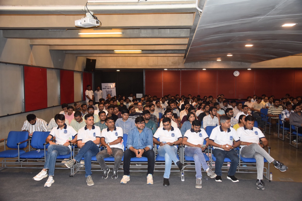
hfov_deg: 60.3
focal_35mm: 31
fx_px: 260
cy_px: 100
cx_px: 151
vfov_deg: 42.3
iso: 1600
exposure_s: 1/125
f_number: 5.6
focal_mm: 31
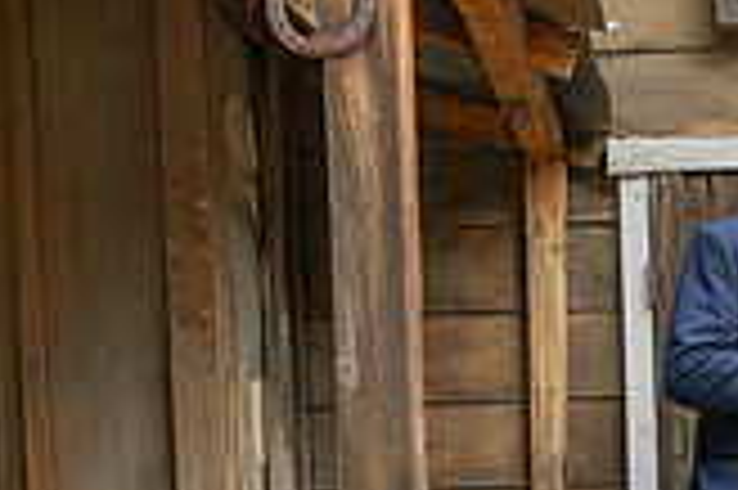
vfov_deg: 15.0
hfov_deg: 22.9
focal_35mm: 85
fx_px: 1741
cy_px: 713
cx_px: 756
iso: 320
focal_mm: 24
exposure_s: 1/250
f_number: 3.5
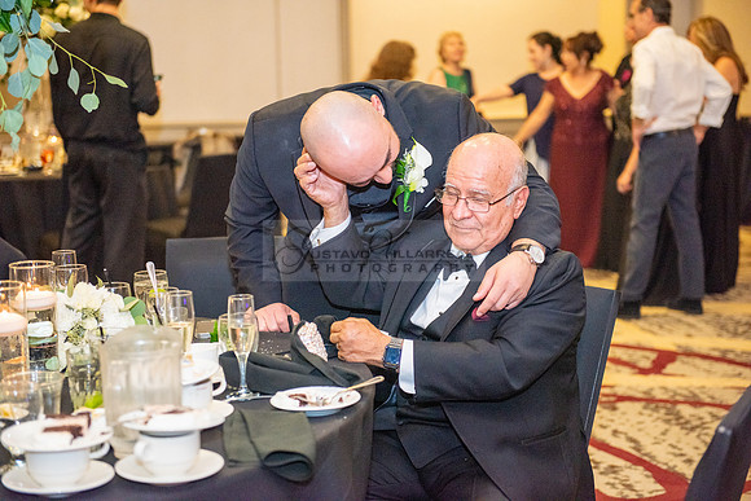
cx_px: 376
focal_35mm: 70
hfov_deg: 28.8
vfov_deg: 19.5
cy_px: 250
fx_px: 1461
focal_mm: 70
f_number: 2.8
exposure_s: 1/160
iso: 1600
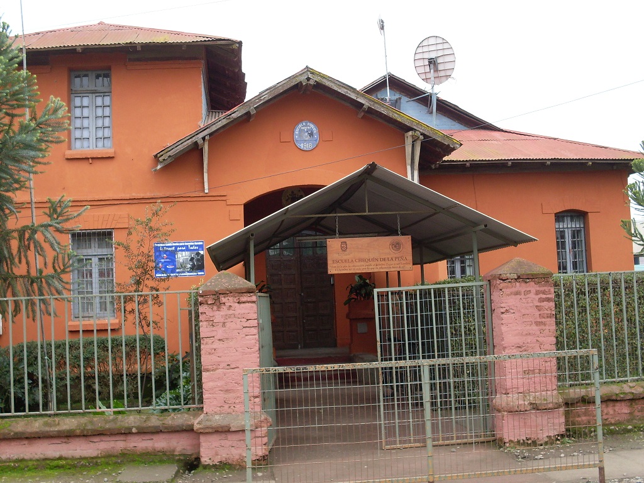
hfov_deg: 38.9
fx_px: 912
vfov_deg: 29.7
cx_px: 322
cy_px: 242
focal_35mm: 49
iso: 80
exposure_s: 1/90
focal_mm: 8.1
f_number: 3.1
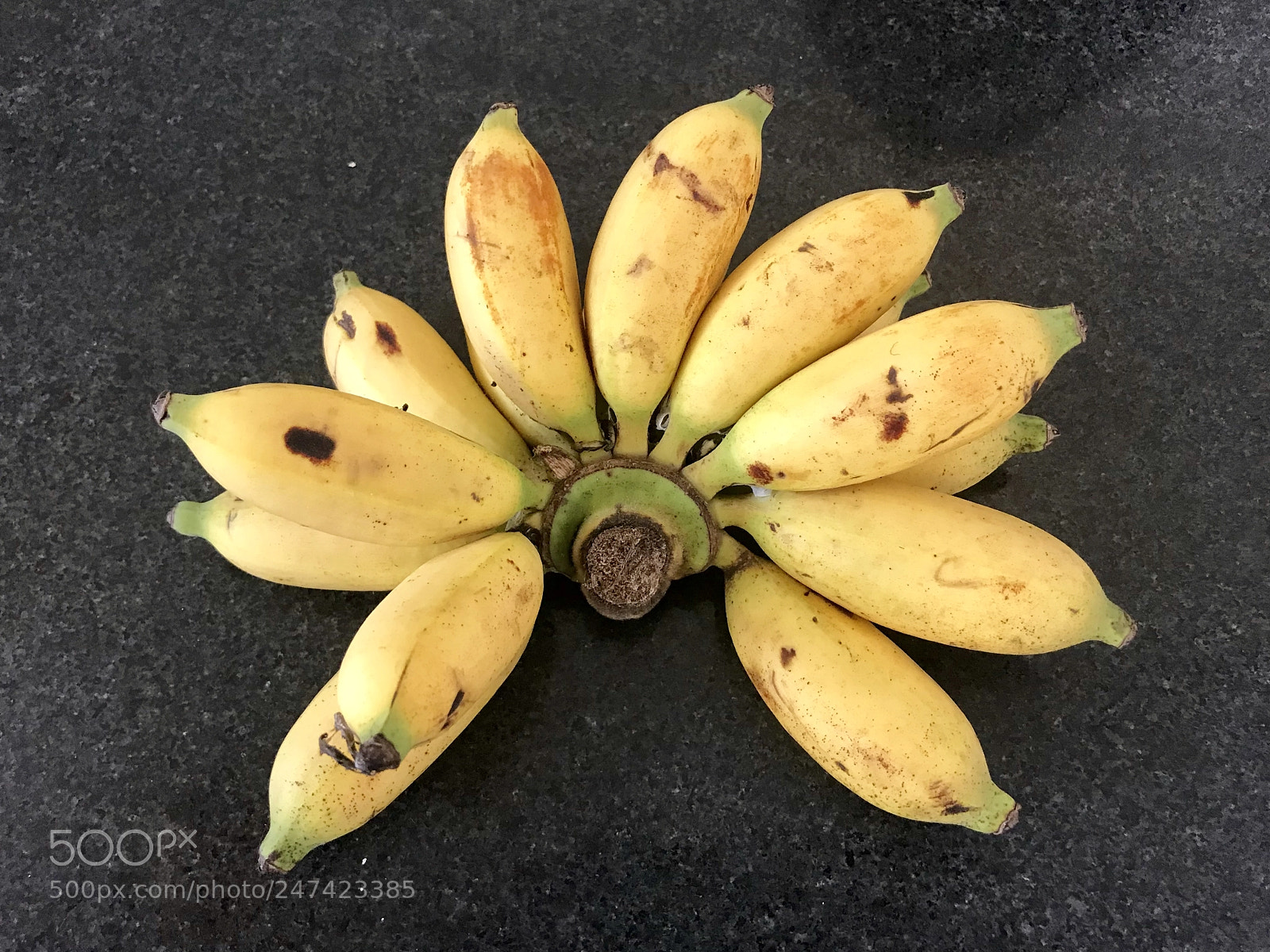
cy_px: 476
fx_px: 1027
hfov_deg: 63.4
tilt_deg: -69.7
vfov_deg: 49.7
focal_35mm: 28
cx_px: 635
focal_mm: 3.99
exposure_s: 1/15
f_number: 1.8
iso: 64
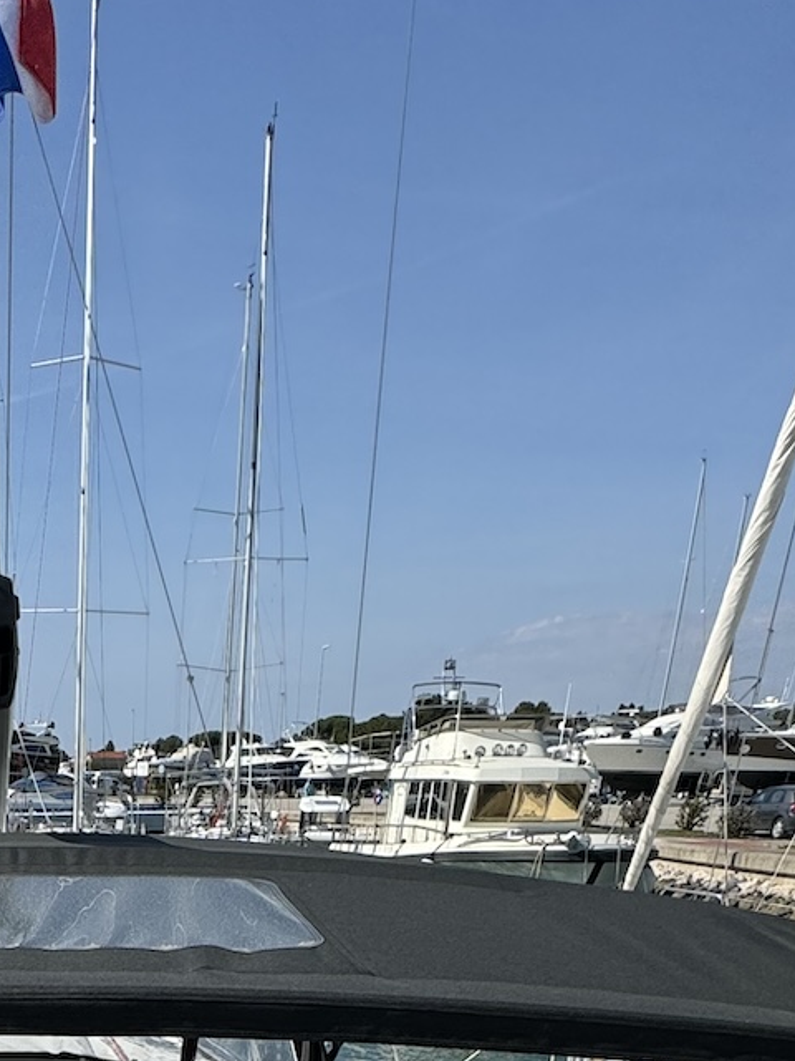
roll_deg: -0.2
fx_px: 1286
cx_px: 33
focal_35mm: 42
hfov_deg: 32.1
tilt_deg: -28.2
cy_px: 1467
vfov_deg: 31.2
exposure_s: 1/2342
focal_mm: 2.22
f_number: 2.2
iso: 50
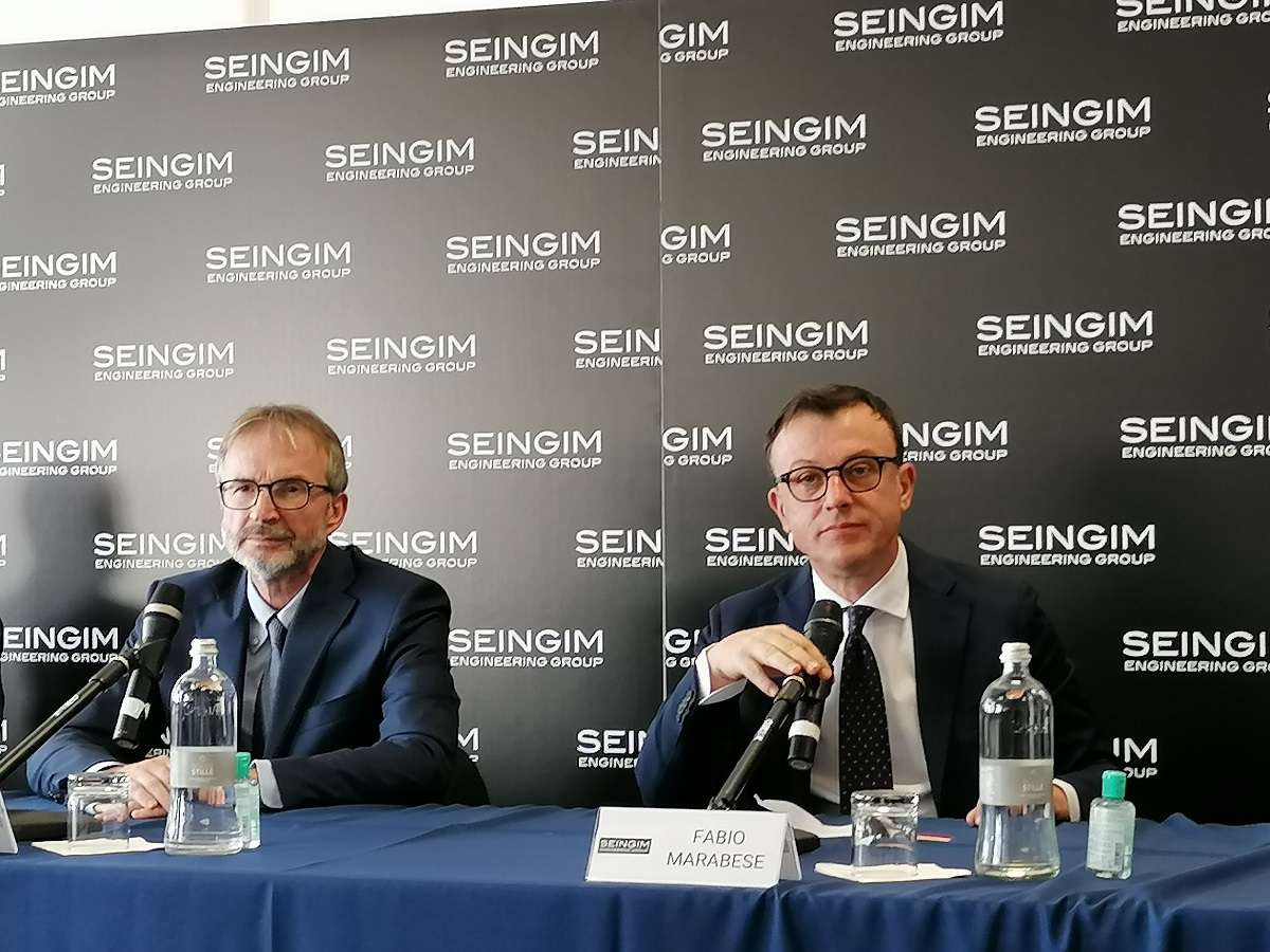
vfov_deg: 18.2
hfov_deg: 24.1
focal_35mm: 81
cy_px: 476
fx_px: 2972
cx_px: 635
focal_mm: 4.75
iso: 100
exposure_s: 1/50
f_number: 1.8
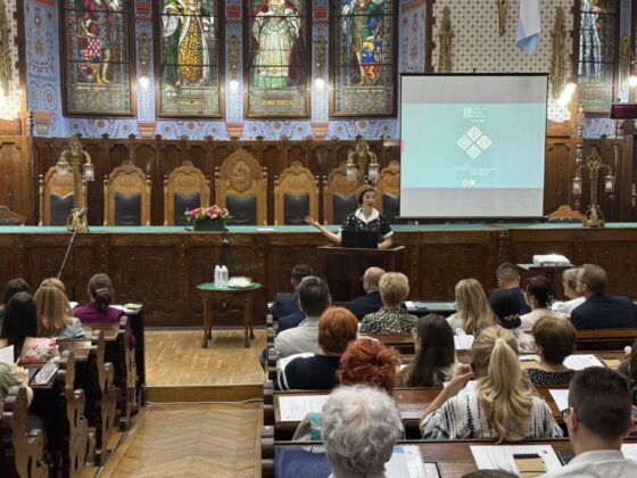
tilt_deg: -5.5
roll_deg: -0.4
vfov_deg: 30.3
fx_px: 883
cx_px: 318
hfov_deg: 39.7
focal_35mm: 48
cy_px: 239
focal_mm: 6.76
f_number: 1.78
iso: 250
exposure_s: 1/60
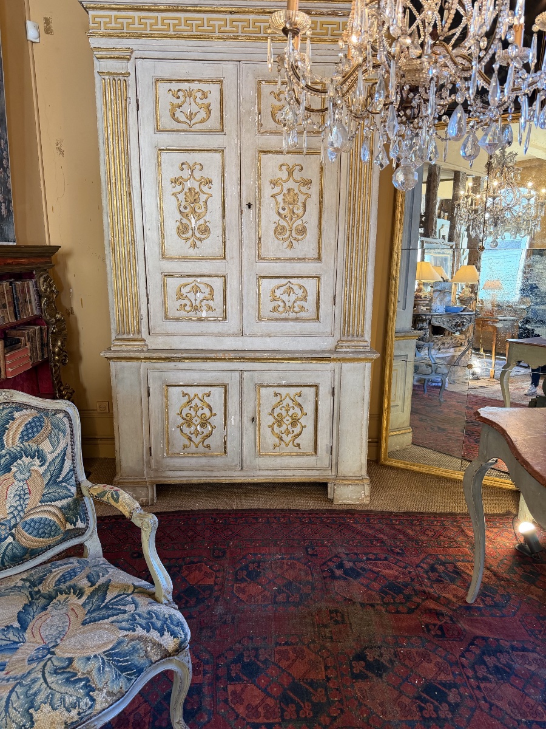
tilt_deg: -13.0
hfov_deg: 56.8
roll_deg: -1.0
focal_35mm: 24
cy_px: 364
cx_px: 273
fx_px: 505
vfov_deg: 71.6
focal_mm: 6.76
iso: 200
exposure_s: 1/50
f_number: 1.78
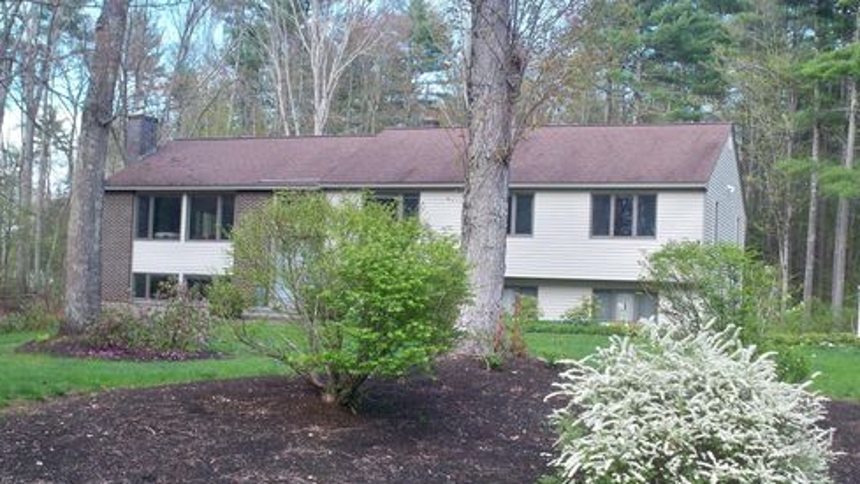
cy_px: 302
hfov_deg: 42.1
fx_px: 1117
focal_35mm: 49
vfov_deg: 24.4
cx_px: 427
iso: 100
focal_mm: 7.8
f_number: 3.5
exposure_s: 1/100
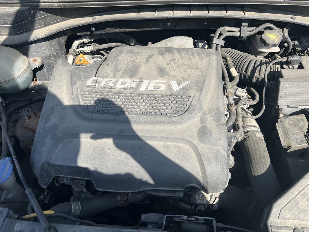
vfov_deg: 53.1
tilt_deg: -51.6
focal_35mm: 26
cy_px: 116
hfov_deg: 67.3
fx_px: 232
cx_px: 154
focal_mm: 5.7
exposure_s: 1/1901
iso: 50
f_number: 1.5
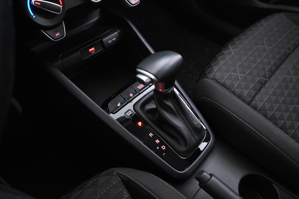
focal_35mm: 29
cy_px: 100
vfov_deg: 44.6
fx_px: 243
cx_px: 150
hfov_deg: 63.2
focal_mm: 19.5
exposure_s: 1/10
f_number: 5.6
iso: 6400
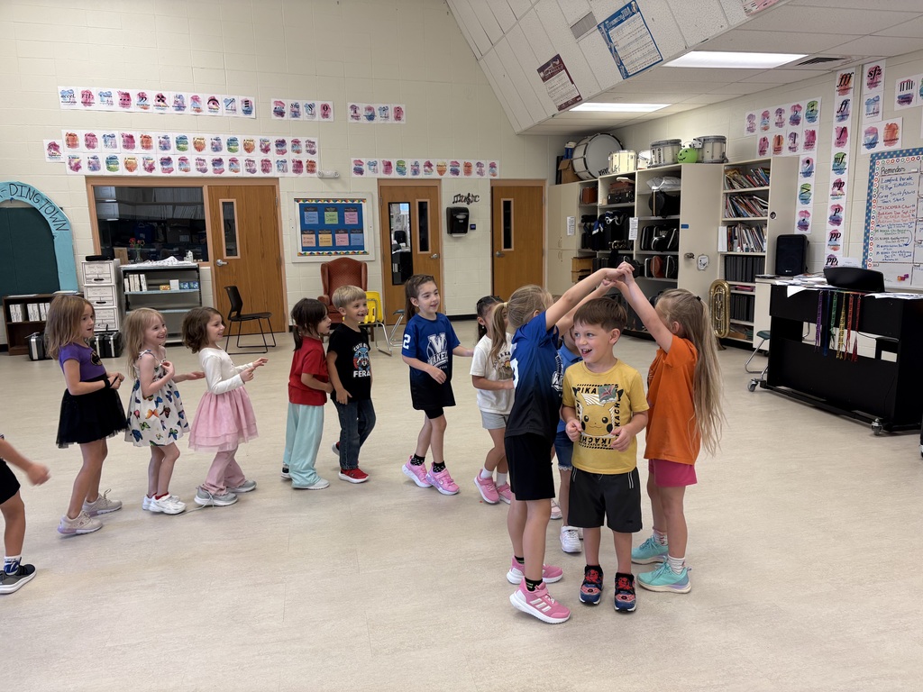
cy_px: 346
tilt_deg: -7.2
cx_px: 462
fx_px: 693
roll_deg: -1.0
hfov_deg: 67.3
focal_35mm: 26
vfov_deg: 53.1
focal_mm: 5.96
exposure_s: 1/61
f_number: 1.6
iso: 80
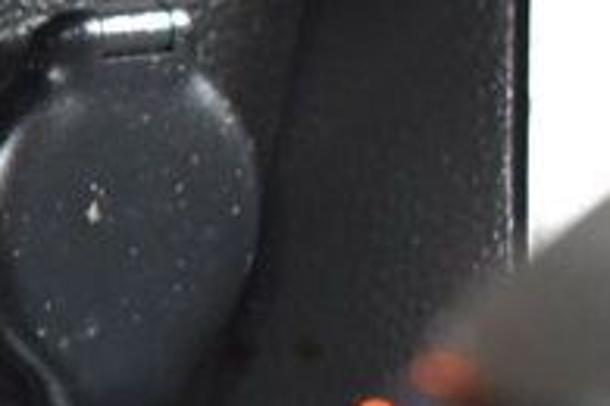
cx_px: -607
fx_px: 3727
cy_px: 284
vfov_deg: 6.2
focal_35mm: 220
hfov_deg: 8.8
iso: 1600
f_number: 5.6
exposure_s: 1/15
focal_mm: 28
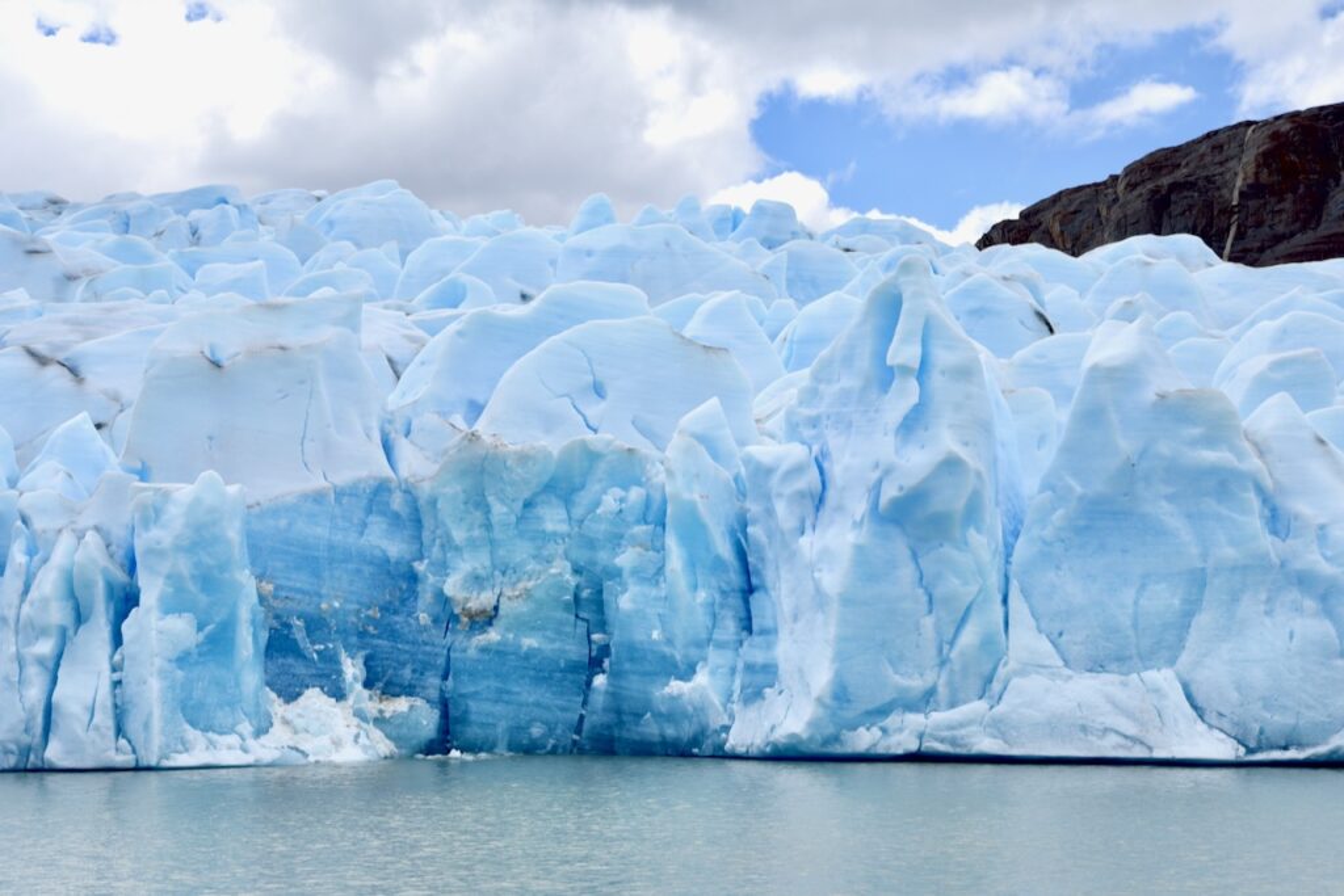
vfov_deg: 23.4
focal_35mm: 58
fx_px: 2165
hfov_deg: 34.5
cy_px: 448
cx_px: 672
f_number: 8
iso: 250
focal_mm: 58
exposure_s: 1/800
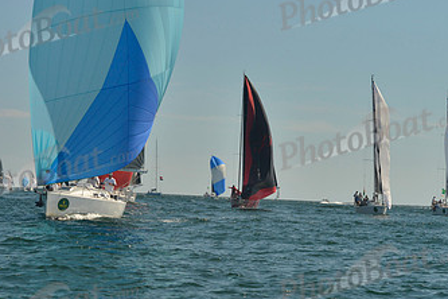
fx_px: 1518
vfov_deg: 11.2
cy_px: 84
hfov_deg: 16.8
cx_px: 210
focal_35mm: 122
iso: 400
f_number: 6.3
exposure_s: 1/1250
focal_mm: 70
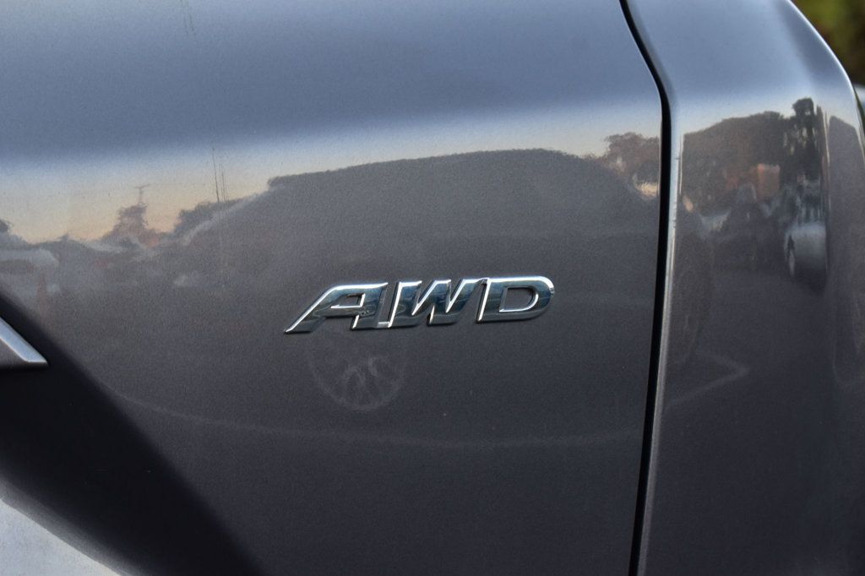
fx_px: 1982
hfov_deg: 24.6
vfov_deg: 16.5
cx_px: 432
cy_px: 288
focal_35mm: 82
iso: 400
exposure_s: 1/25
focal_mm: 55
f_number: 7.1
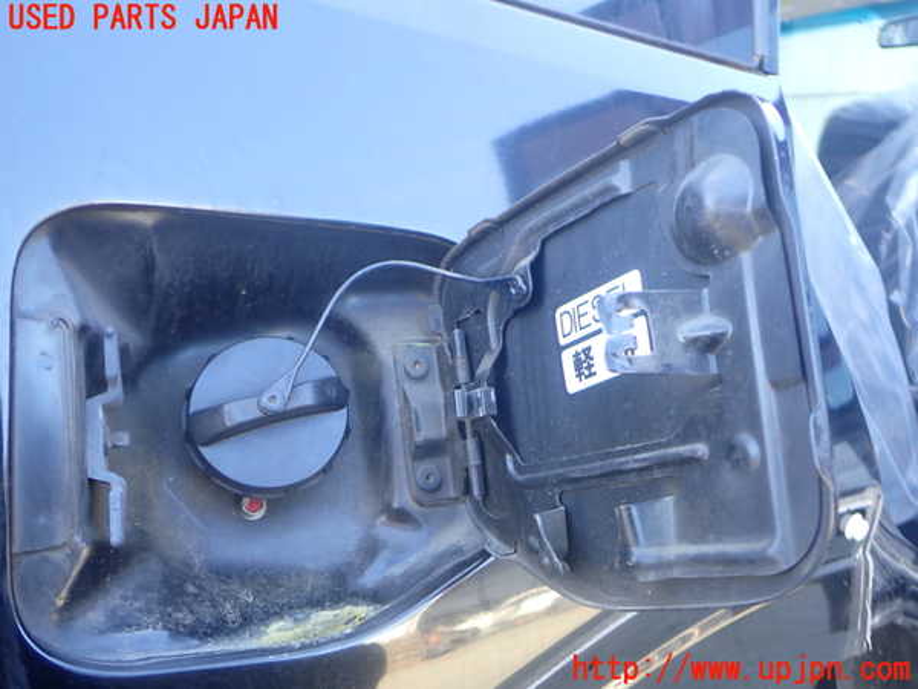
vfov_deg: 46.8
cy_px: 344
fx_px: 796
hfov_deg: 60.0
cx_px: 459
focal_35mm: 30
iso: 200
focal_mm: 5.4
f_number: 2.3
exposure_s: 1/60
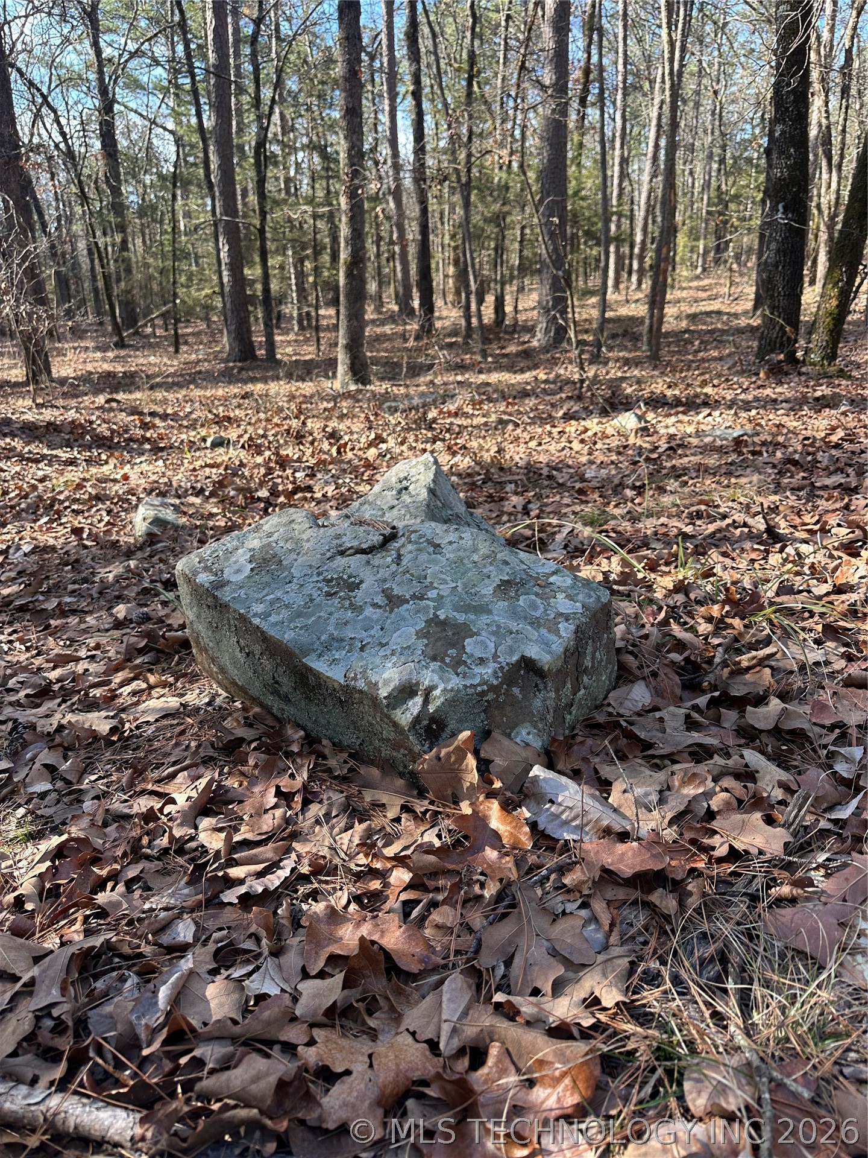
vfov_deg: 71.6
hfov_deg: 56.8
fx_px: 802
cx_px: 434
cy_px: 579
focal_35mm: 24
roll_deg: -0.3
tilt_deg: -18.9
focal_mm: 6.86
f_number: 1.78
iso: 80
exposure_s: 1/349
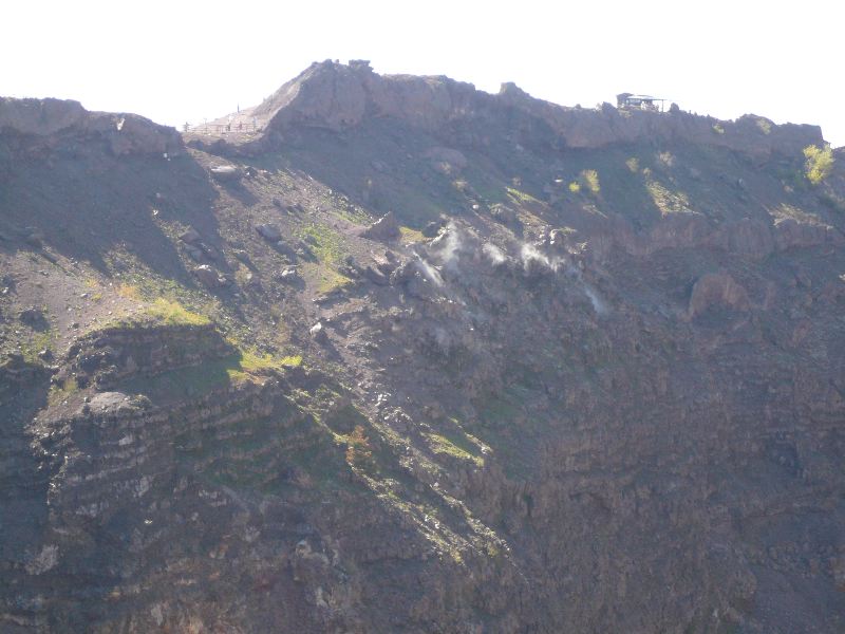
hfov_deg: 19.3
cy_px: 317
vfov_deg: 14.5
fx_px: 2490
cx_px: 422
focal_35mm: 102
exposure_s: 1/100
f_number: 5.6
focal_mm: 16.8
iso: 100
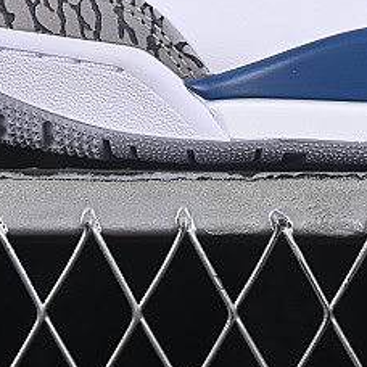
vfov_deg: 5.7
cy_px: -192
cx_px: 462
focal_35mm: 302
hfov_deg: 5.8
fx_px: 3622
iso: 160
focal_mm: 50
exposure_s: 1/80
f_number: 8
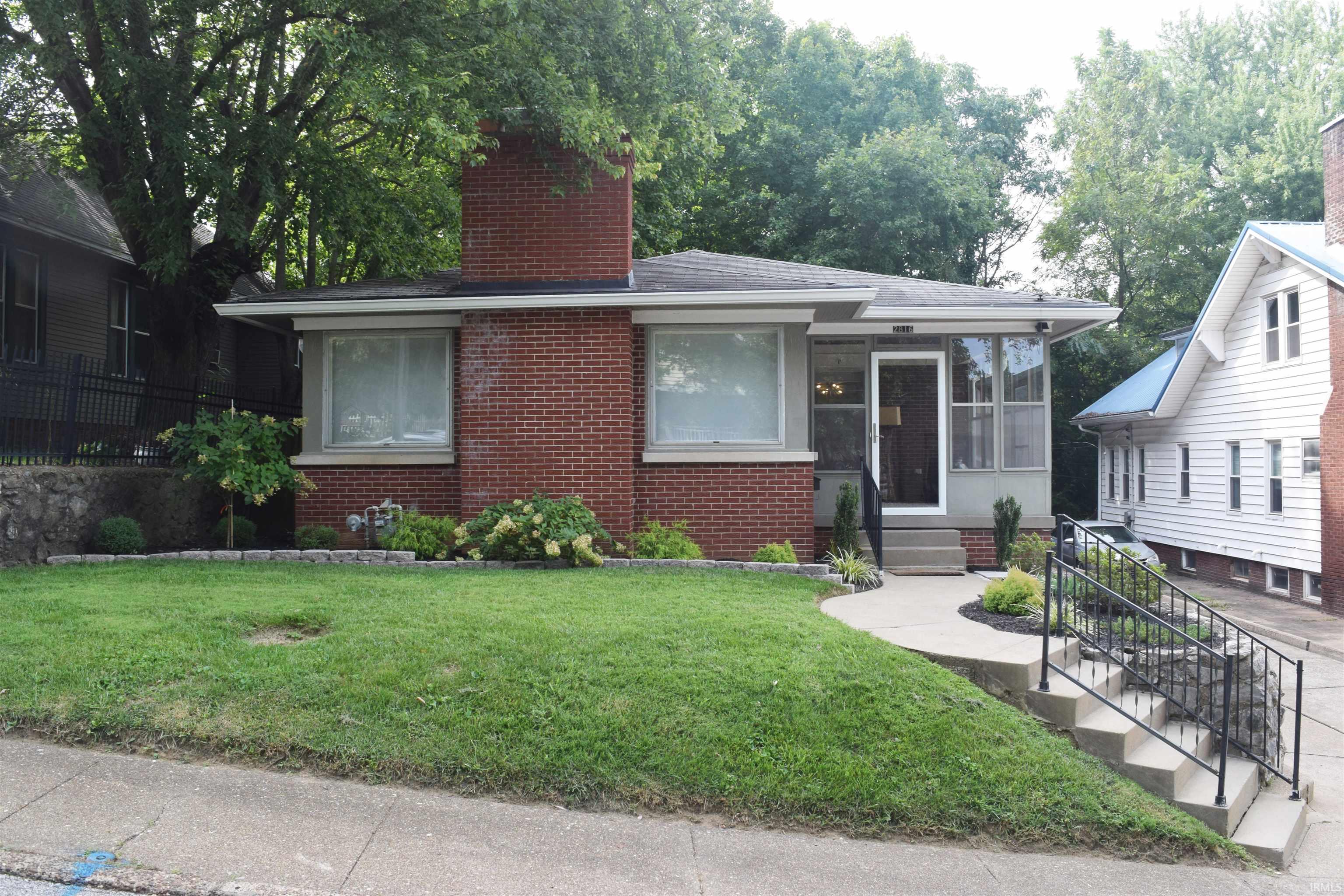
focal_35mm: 27
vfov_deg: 47.9
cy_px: 448
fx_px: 1008
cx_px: 672
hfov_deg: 67.4
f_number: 8
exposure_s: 1/250
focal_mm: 18
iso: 400
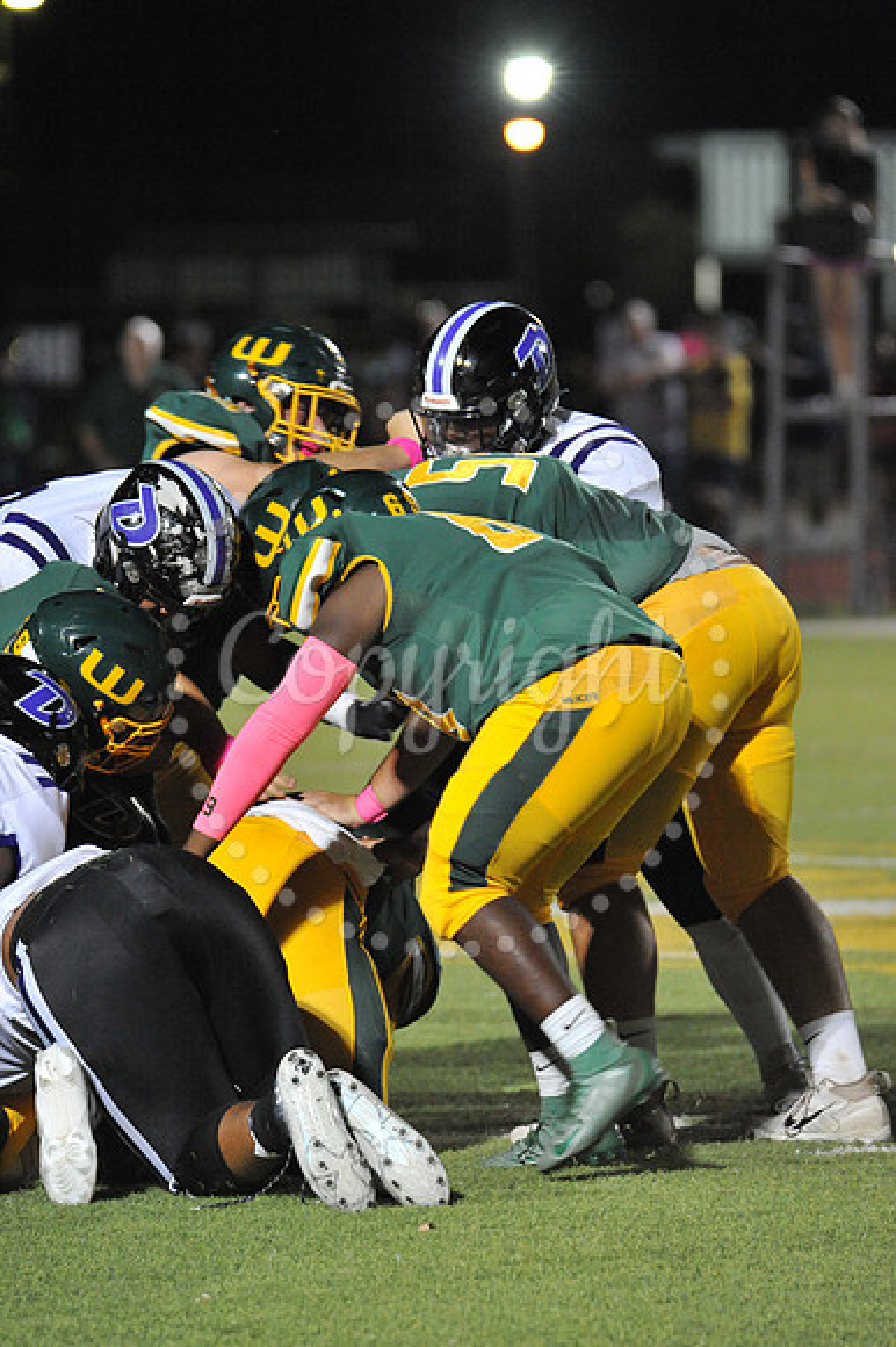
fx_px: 13081
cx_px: 448
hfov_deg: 3.9
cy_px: 674
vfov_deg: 5.9
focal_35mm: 350
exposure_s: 1/200
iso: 6400
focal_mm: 350
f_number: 7.1
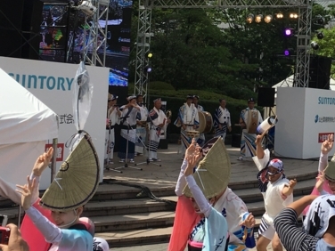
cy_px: 73
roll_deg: -2.8
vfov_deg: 18.6
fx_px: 765
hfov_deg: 24.1
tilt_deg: +4.1
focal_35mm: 79
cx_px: 296
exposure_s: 1/2404
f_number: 2.2
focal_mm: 4.15
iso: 25
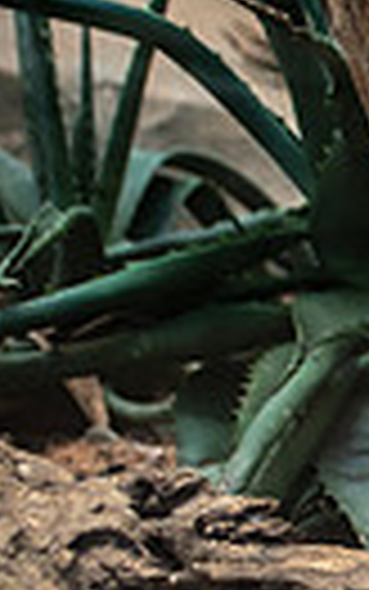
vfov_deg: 19.2
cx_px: 1264
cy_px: 394
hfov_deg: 8.8
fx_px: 1736
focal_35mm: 108
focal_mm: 24
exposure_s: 1/250
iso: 640
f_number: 2.8
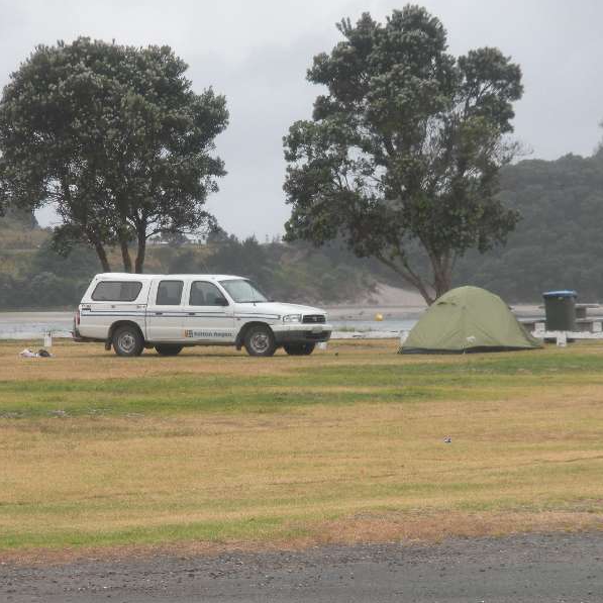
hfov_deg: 8.5
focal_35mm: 206
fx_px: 4060
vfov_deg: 8.5
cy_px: 301
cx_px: 209
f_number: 5.6
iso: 95
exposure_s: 1/138
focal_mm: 31.5
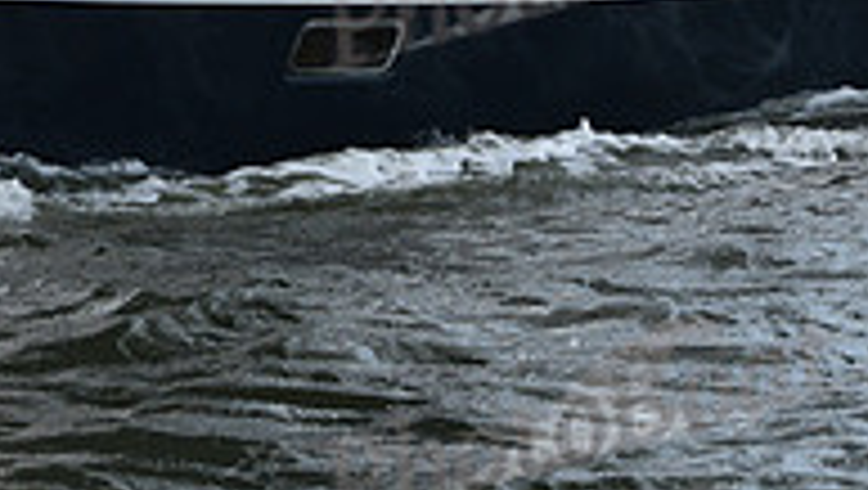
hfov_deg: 9.7
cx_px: 94
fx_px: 5068
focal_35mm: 220
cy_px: -218
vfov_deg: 5.5
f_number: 5.6
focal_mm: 70
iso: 320
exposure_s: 1/1600
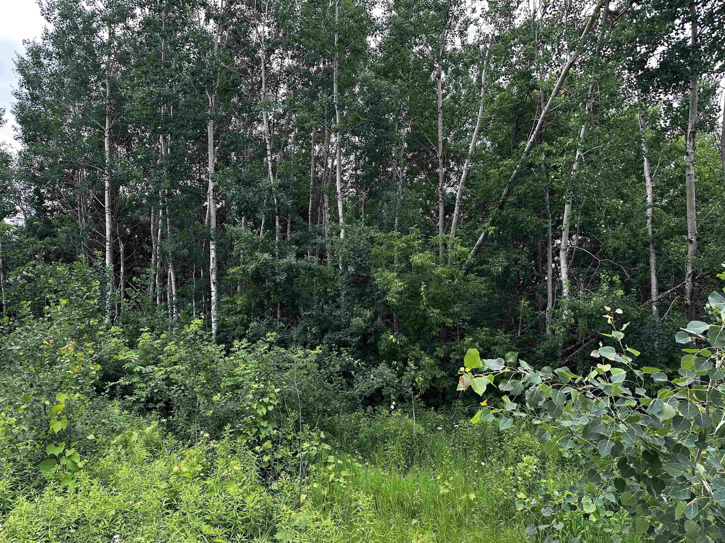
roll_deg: -0.8
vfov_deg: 56.8
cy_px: 272
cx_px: 362
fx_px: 503
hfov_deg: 71.6
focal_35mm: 24
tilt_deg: +7.7
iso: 80
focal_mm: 6.86
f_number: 1.78
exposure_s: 1/694
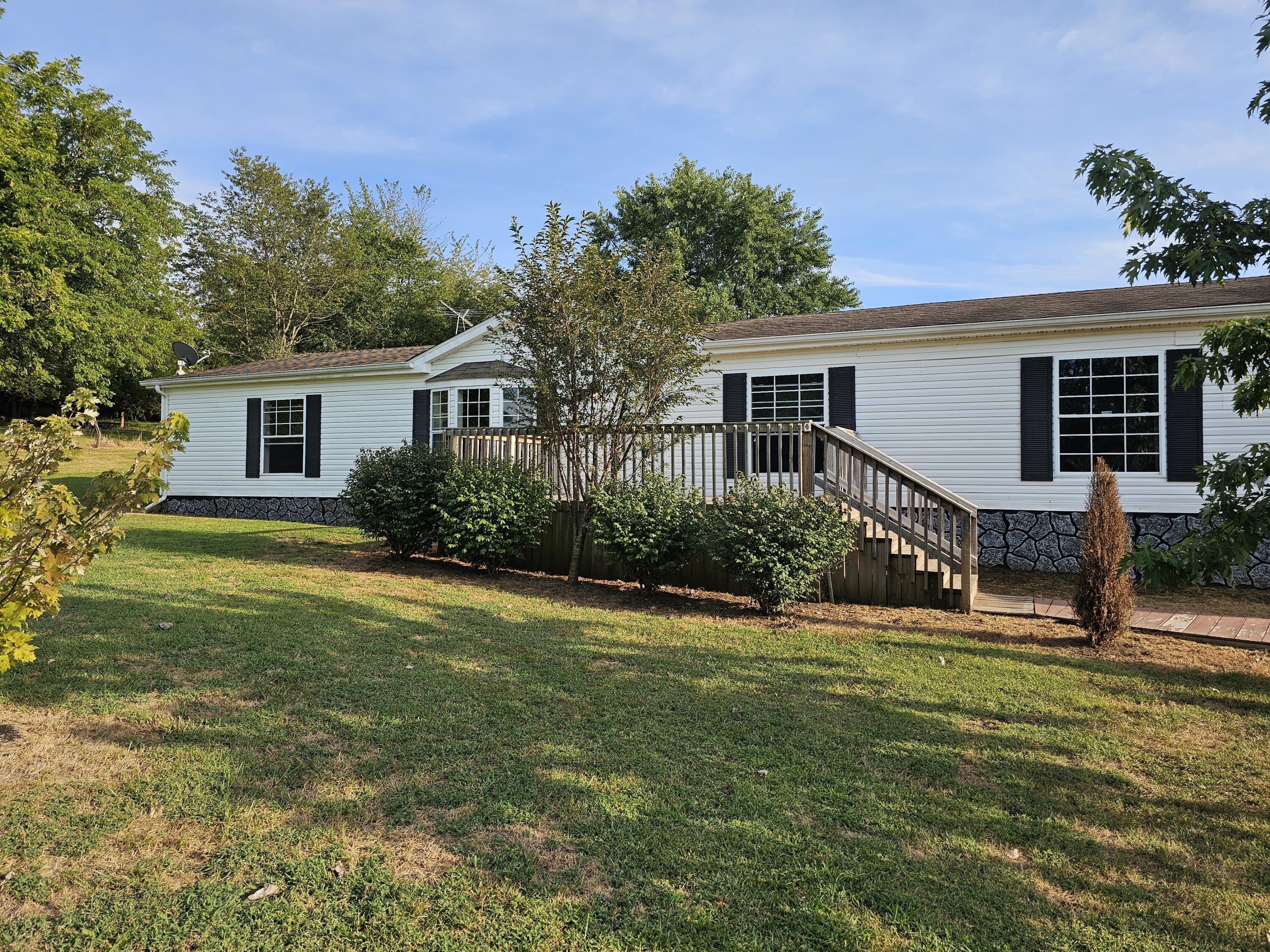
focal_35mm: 23
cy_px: 476
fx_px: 844
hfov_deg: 73.9
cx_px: 635
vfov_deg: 58.9
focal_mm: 6.3
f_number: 1.7
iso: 10
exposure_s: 1/374
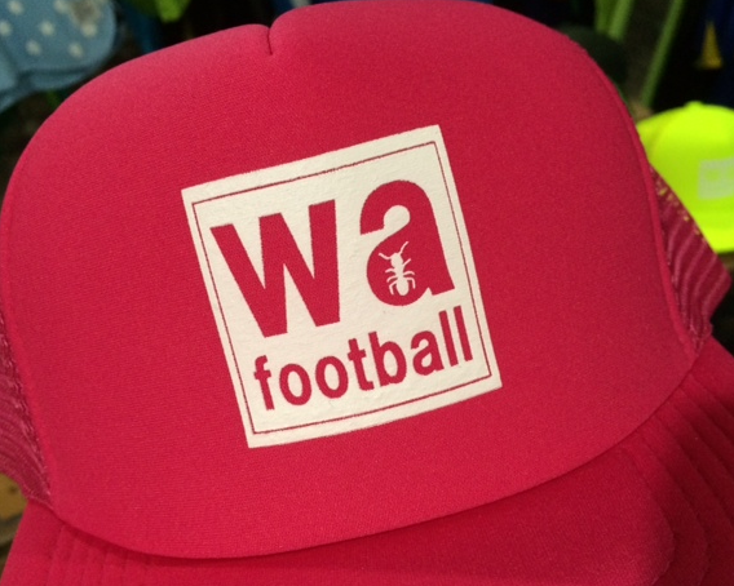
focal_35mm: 33
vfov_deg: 44.5
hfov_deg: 54.2
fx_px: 717
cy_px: 303
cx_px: 349
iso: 200
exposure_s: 1/30
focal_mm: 4.12
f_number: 2.2
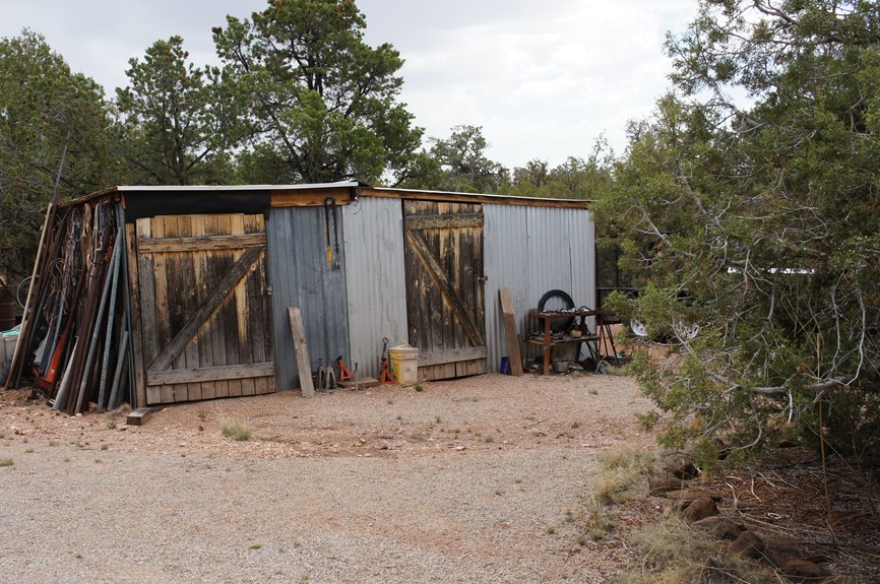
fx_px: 1196
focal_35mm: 49
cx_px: 335
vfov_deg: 27.4
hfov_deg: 40.1
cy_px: 324
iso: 200
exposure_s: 1/100
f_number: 11
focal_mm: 26
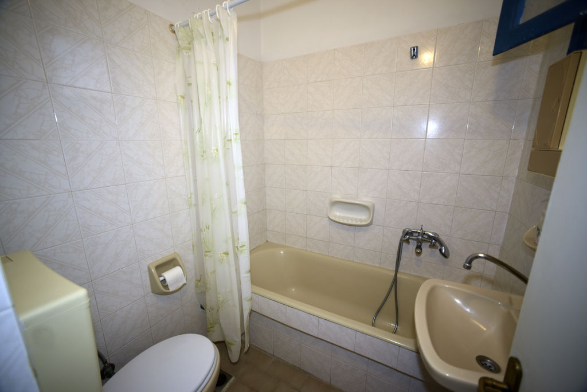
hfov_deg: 104.2
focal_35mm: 14
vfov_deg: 81.3
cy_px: 196
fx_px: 228
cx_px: 294
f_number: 3.2
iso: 500
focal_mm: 14
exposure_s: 1/60
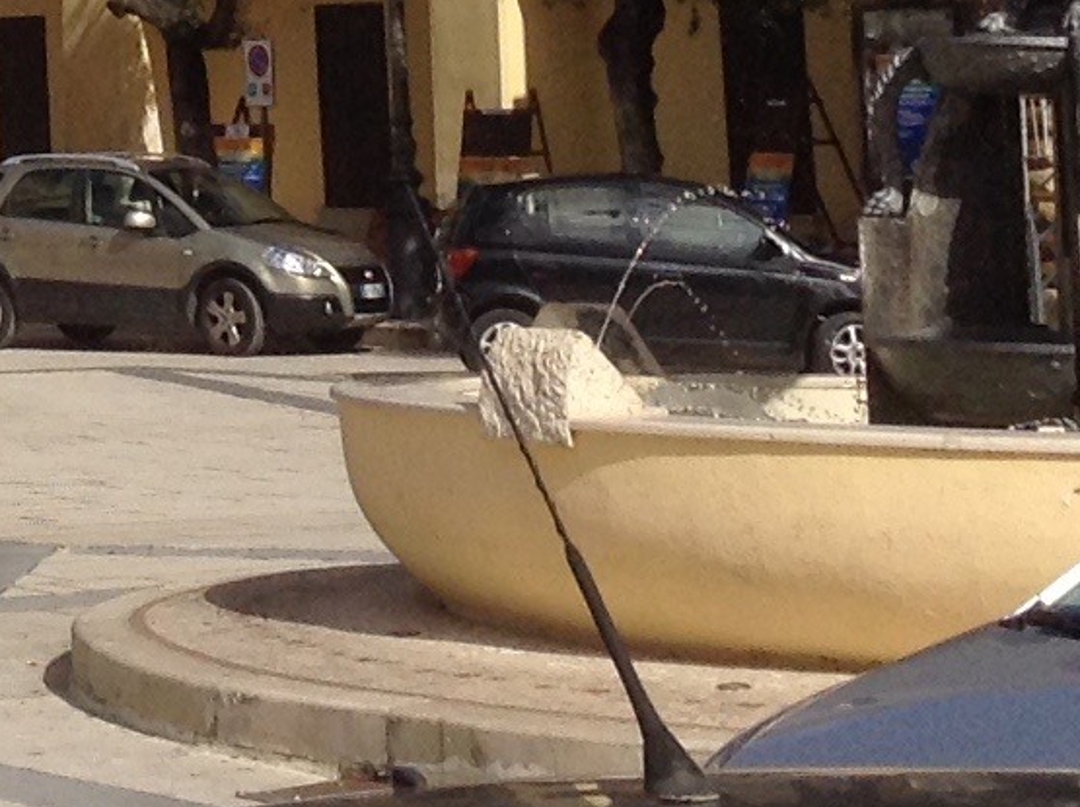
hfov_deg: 12.5
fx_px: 4800
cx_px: -251
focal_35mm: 154
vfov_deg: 9.2
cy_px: -618
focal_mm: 3.3
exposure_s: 1/2320
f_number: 2.4
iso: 25
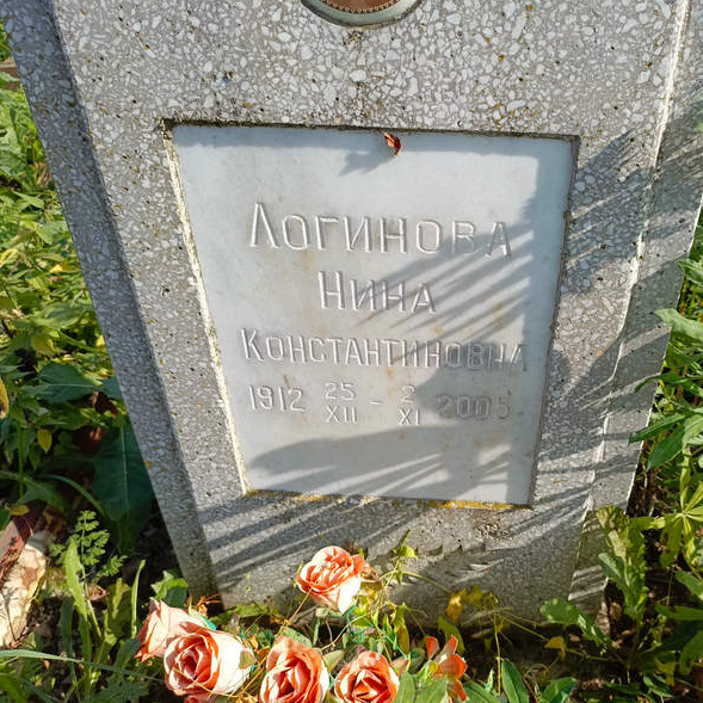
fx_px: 689
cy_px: 352
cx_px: 445
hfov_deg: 53.4
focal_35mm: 30
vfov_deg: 54.0
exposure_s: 1/755
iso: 118
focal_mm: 4.76
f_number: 1.69
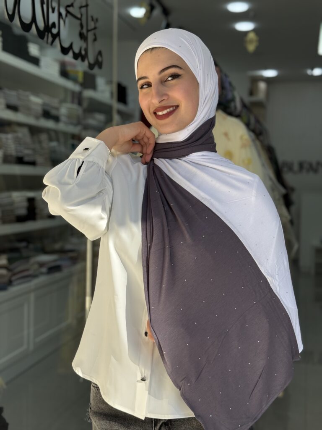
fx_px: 595
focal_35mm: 48
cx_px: 161
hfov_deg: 30.3
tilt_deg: -2.4
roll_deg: -1.3
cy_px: 215
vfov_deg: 39.7
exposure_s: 1/1330
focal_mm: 6.76
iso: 80
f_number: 1.78
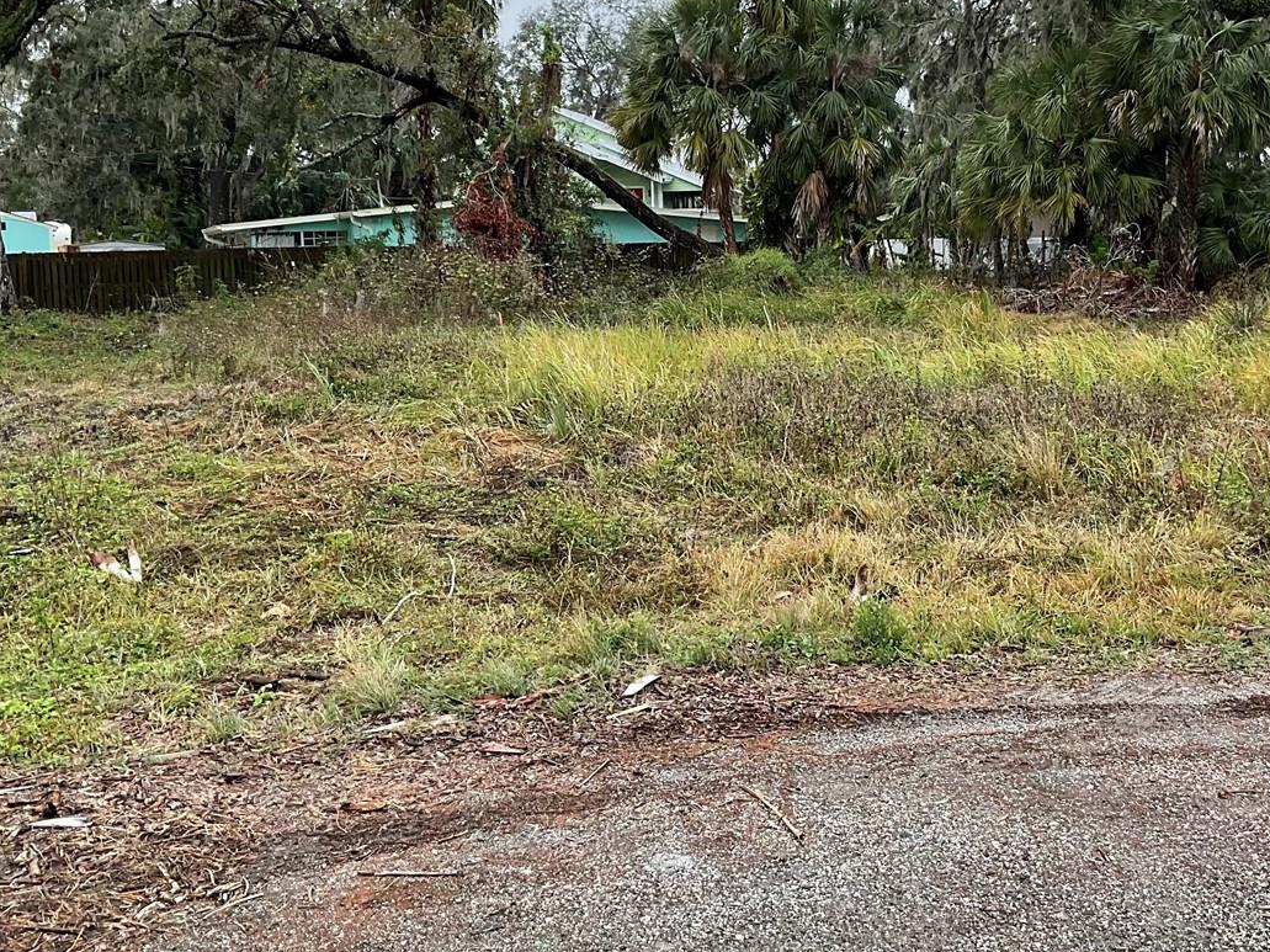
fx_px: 1651
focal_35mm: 45
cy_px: 374
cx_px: 728
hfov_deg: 42.0
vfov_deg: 32.1
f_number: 1.8
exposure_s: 1/145
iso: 16
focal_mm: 3
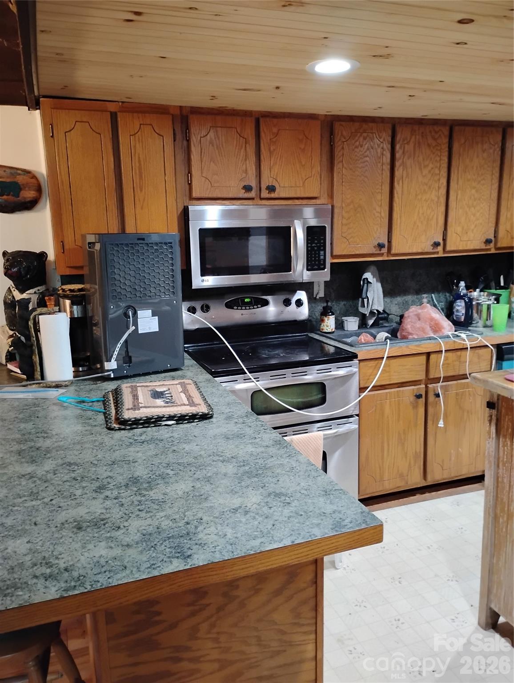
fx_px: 553
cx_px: 257
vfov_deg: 63.4
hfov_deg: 49.8
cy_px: 342
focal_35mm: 28
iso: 1244
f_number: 1.8
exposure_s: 1/30
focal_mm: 4.26
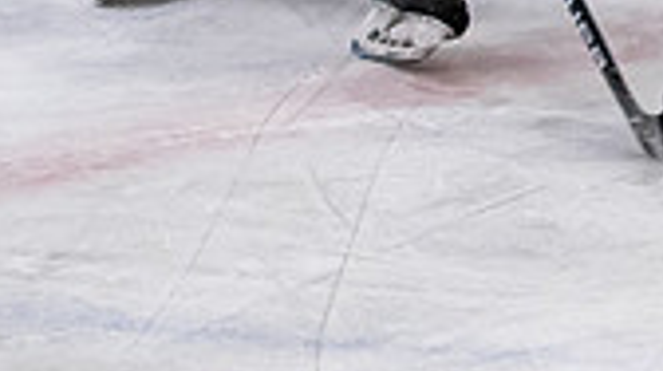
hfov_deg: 3.8
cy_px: -296
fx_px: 10043
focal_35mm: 572
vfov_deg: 2.1
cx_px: 1207
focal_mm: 70
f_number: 3.2
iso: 1000
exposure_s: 1/800
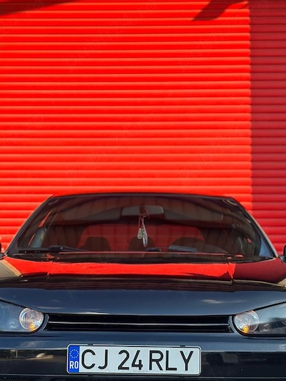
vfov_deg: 26.4
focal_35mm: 73
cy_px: 277
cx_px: 139
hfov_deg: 20.2
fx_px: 804
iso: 80
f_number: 1.78
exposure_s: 1/619
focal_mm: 6.86
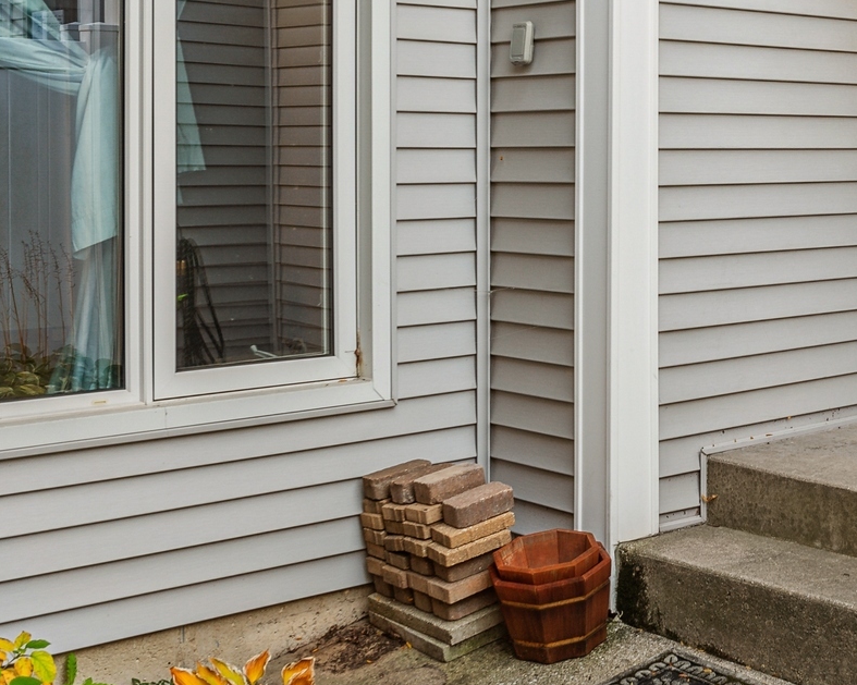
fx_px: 1521
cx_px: 778
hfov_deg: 30.1
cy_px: 122
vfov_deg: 24.9
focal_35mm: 60
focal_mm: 31
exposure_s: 1/40
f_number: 8
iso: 200
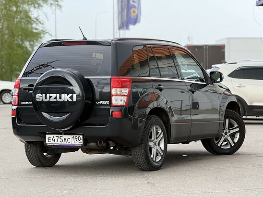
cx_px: 132
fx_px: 911
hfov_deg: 16.4
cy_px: 98
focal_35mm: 120
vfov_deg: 12.3
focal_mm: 15.66
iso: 160
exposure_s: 1/99
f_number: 2.8
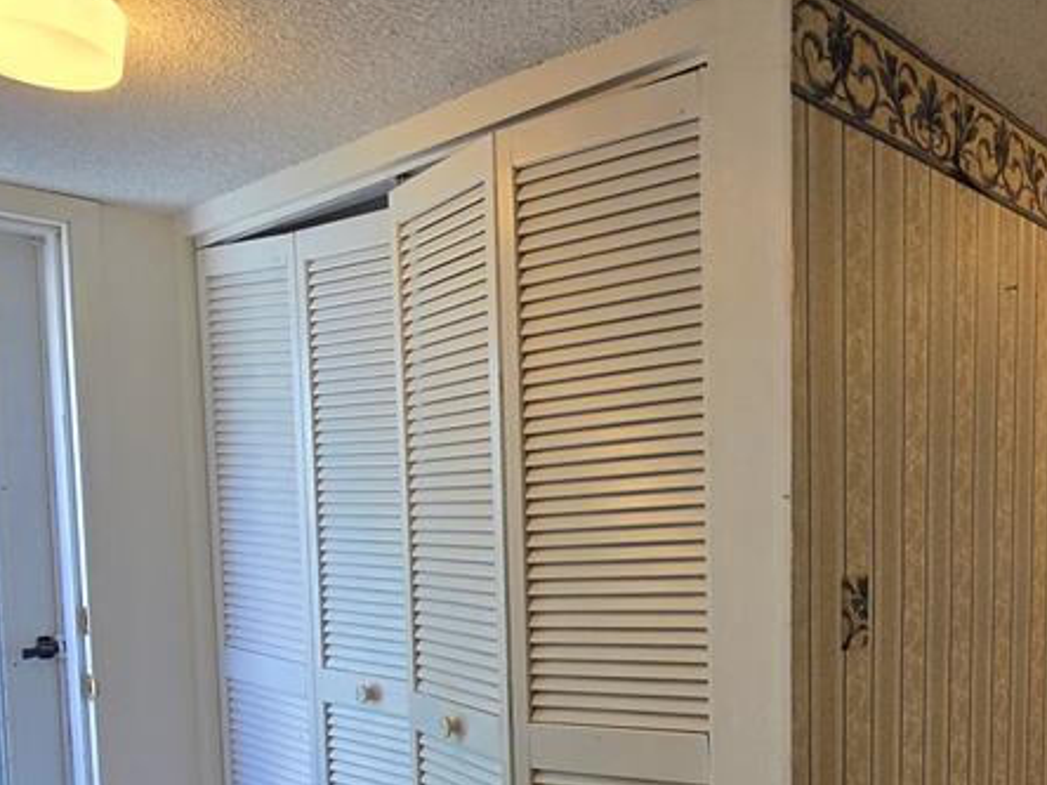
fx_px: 907
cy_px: 603
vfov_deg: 45.0
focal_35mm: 30
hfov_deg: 57.3
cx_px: 771
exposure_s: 1/120
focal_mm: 2.2
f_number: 2.2
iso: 64
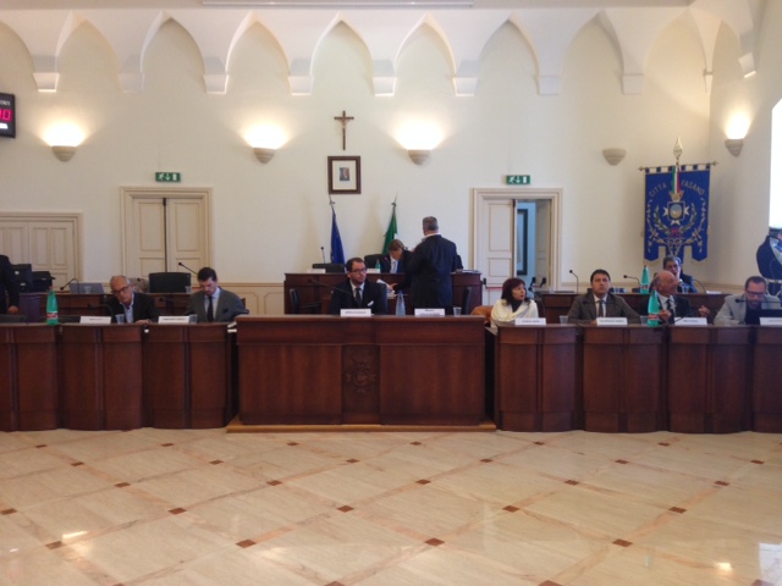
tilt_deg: -4.5
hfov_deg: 55.4
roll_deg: -0.4
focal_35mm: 33
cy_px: 293
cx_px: 391
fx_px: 745
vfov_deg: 42.9
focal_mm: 4.12
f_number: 2.4
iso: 100
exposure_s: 1/20
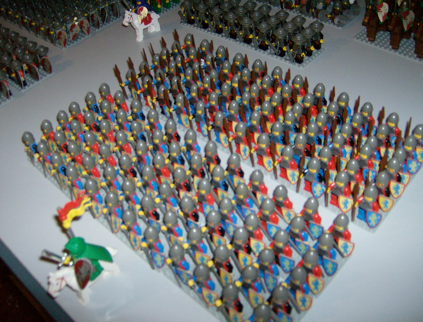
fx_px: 442
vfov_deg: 40.0
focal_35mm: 36
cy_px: 161
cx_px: 212
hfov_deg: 51.1
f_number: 2.8
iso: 200
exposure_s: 1/60
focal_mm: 6
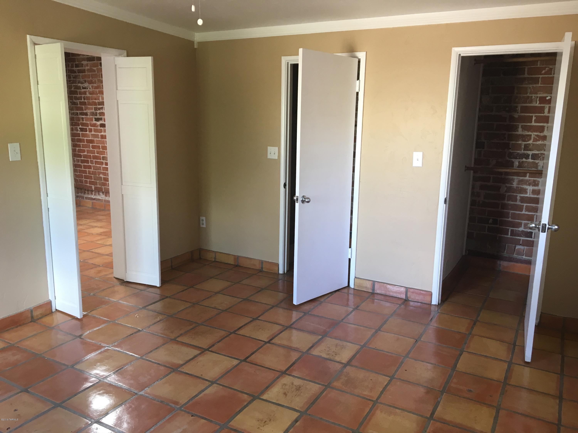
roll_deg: -0.4
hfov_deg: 61.7
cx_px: 289
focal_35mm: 29
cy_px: 216
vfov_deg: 48.2
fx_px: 484
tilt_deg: -12.0
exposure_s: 1/30
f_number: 2.2
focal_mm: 4.15
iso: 64
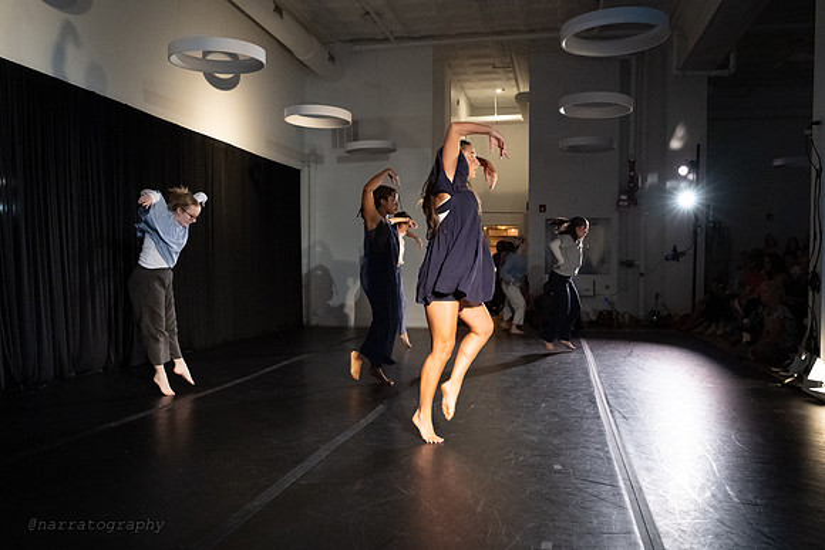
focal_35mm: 32
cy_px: 298
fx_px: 725
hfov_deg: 59.3
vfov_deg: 41.6
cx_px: 413
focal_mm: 28
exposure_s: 1/400
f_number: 4
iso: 6400
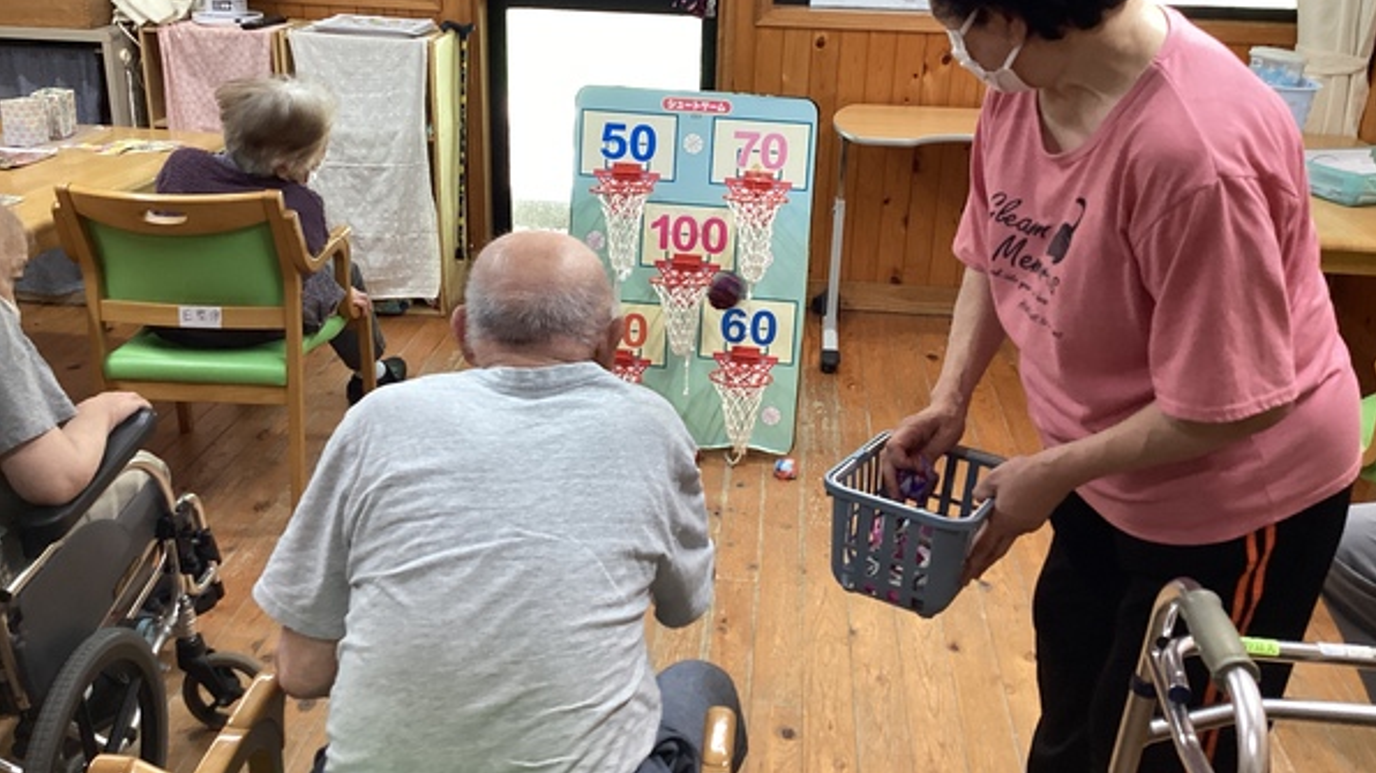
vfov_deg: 34.5
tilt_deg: -21.2
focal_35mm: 34
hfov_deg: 58.0
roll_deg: -1.7
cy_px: 298
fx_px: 1240
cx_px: 690
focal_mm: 3.3
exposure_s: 1/50
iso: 160
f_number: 2.4
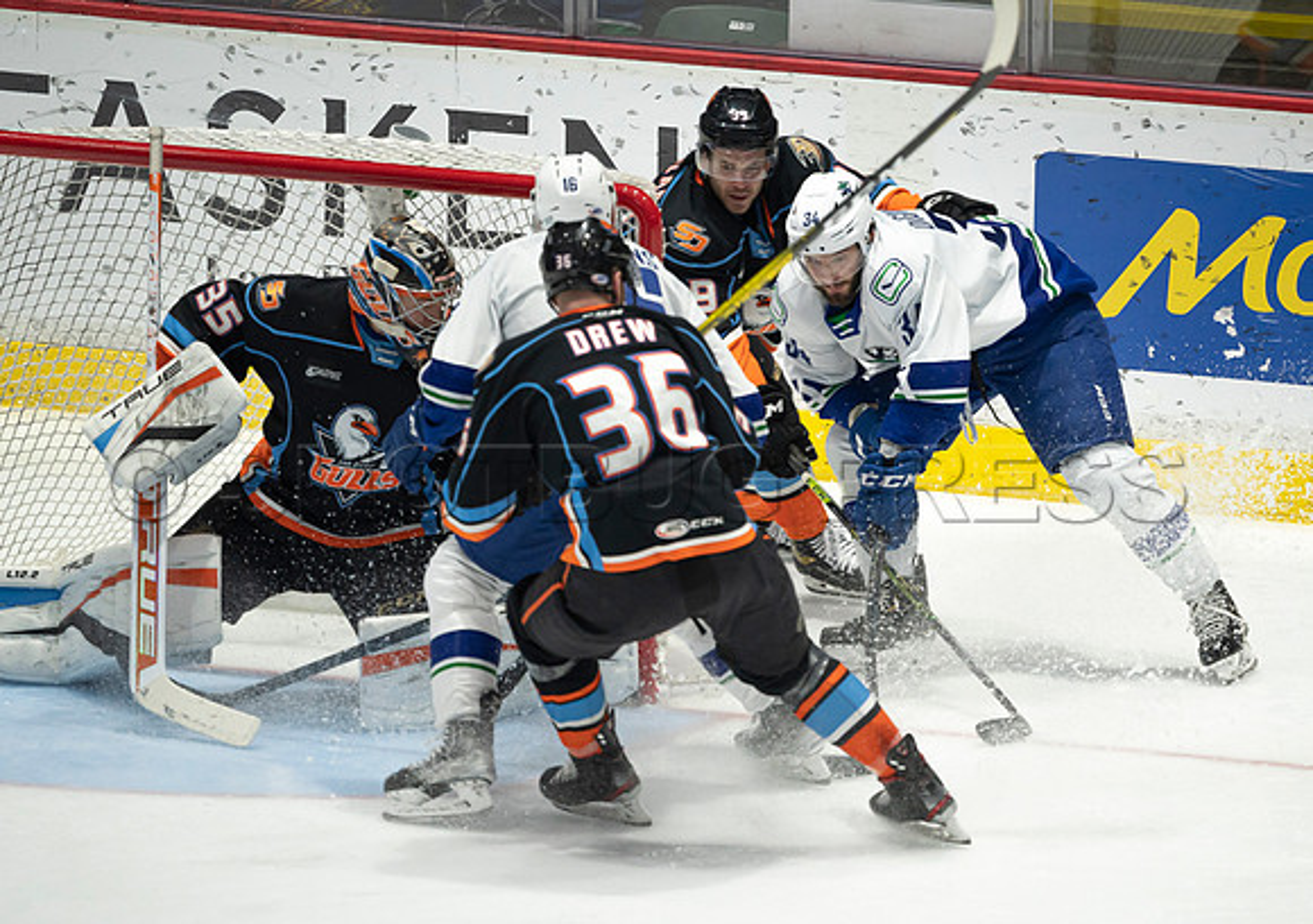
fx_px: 28348
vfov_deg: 1.9
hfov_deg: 2.7
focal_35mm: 764
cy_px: 376
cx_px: 821
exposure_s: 1/640
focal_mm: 600
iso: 1600
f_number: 4
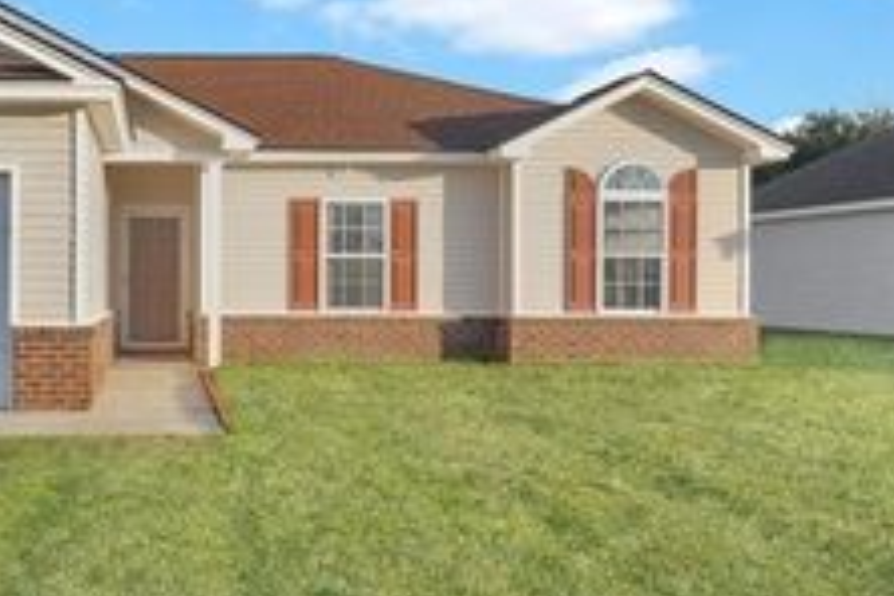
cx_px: 161
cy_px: 264
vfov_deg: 35.8
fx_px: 922
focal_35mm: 37
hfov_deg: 48.4
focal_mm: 16.5
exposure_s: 1/30
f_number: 9
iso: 320
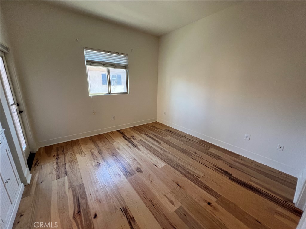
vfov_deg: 89.9
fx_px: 115
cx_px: 153
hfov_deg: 106.2
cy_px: 114
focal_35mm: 13
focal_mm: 1.57
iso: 160
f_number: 1.8
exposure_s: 1/120
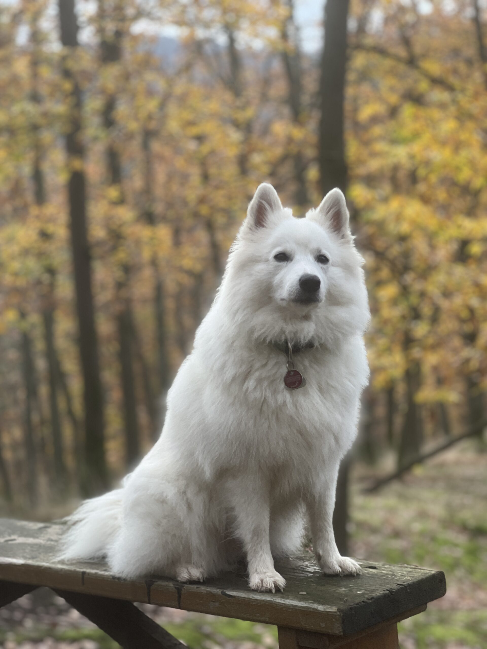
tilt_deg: -2.1
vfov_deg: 25.3
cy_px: 324
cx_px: 244
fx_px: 1444
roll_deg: +4.1
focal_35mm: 77
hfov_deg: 19.1
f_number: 2.8
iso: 80
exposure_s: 1/121
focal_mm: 9
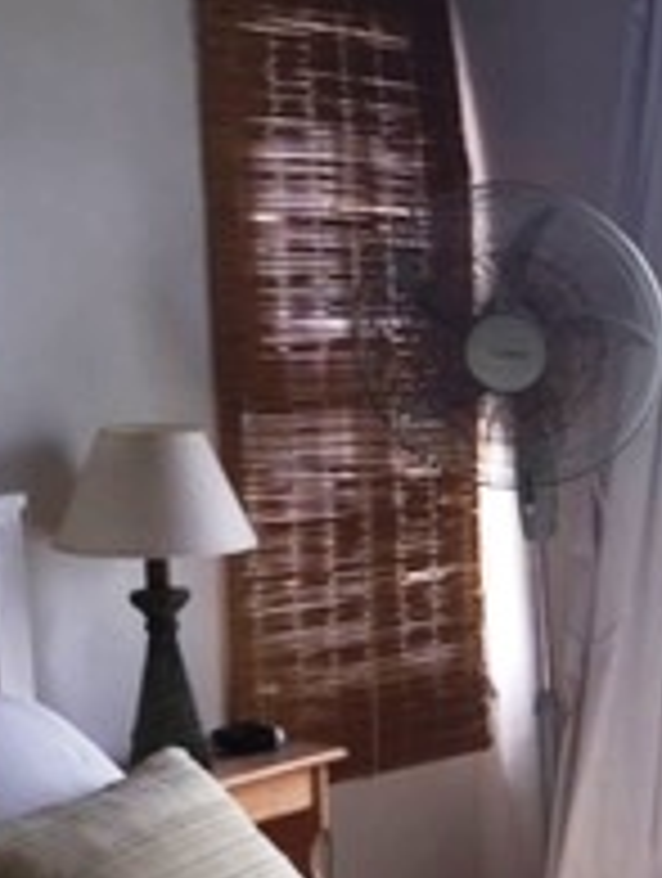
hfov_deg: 14.9
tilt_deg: -10.2
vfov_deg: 20.5
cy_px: 644
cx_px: 869
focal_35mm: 95
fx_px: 2414
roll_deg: +0.0
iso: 32
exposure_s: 1/129
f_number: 2.2
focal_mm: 4.15
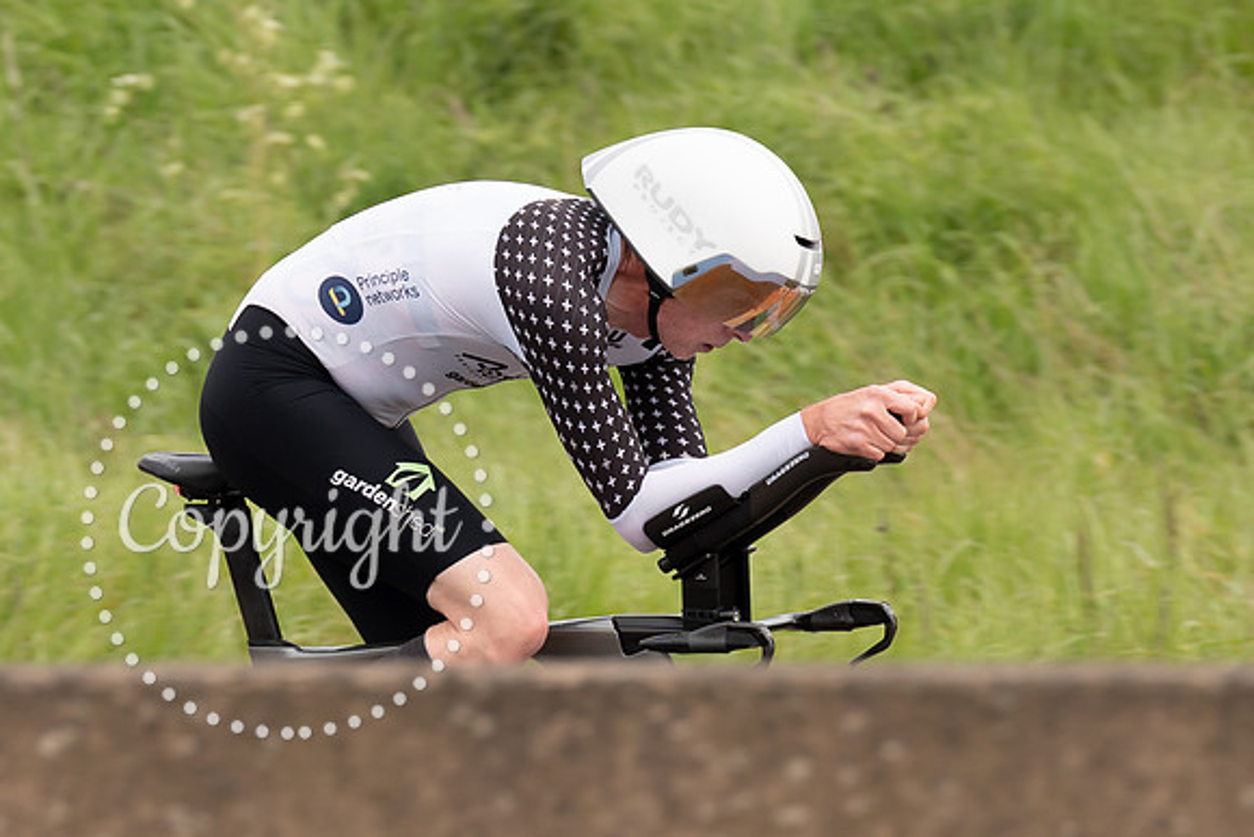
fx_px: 19816
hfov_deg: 3.6
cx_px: 587
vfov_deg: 2.4
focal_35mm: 569
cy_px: 321
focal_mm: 200
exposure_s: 1/800
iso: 200
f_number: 4
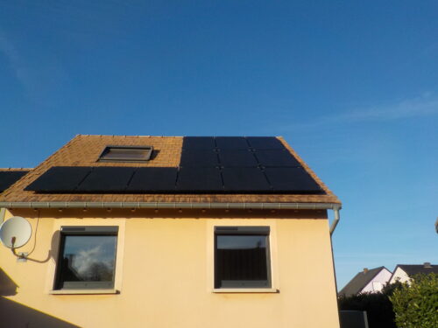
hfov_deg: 60.0
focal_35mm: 30
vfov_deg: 46.8
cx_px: 219
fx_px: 380
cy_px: 164
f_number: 3.3
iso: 125
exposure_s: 1/1250
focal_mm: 4.1
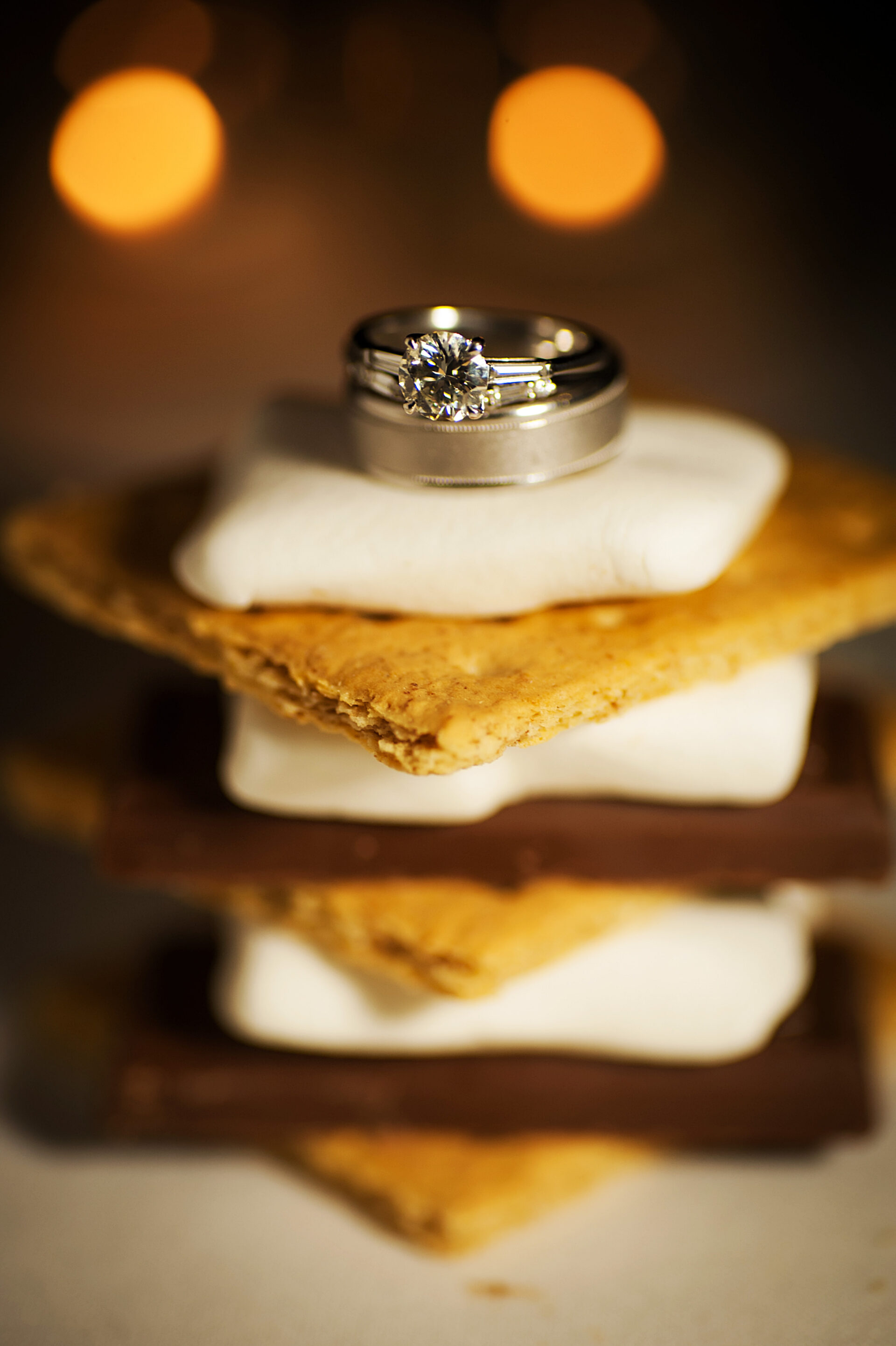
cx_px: 448
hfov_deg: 14.8
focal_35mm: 92
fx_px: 3439
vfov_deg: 22.2
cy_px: 673
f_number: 3.5
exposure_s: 1/125
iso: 640
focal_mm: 92
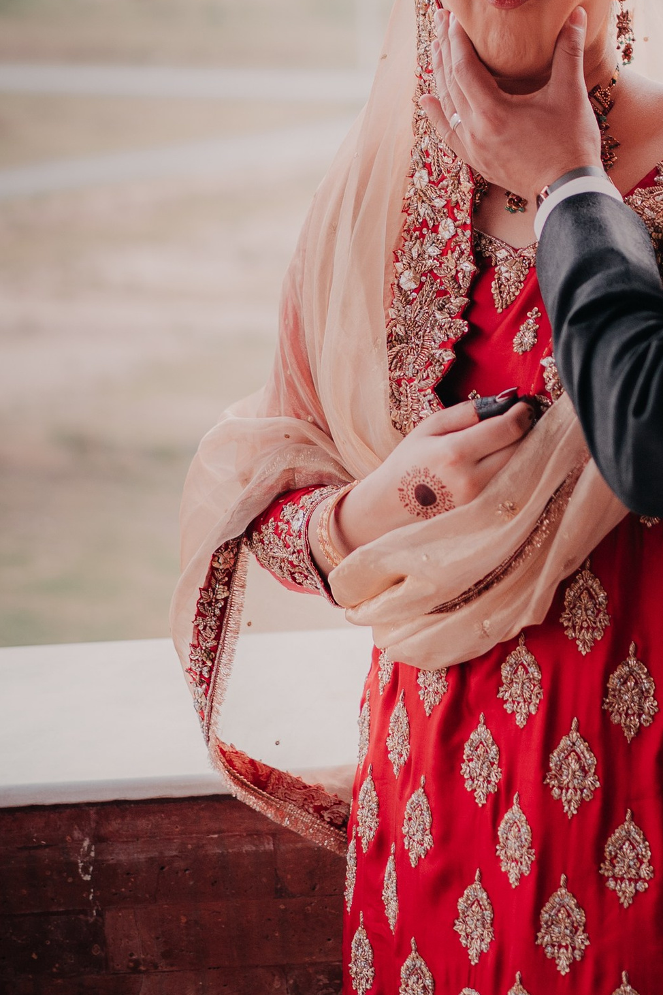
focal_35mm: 92
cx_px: 707
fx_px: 2541
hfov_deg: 14.6
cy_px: -70
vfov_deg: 21.1
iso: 320
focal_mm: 35
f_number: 1.4
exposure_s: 1/160
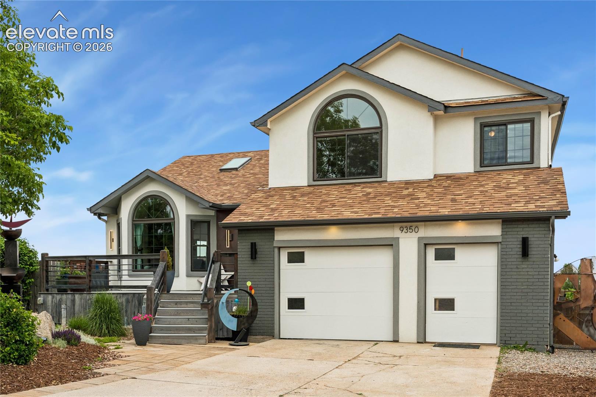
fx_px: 579
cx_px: 298
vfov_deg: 37.9
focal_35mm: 35
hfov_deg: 54.4
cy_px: 198
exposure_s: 1/640
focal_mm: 35
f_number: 8
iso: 400
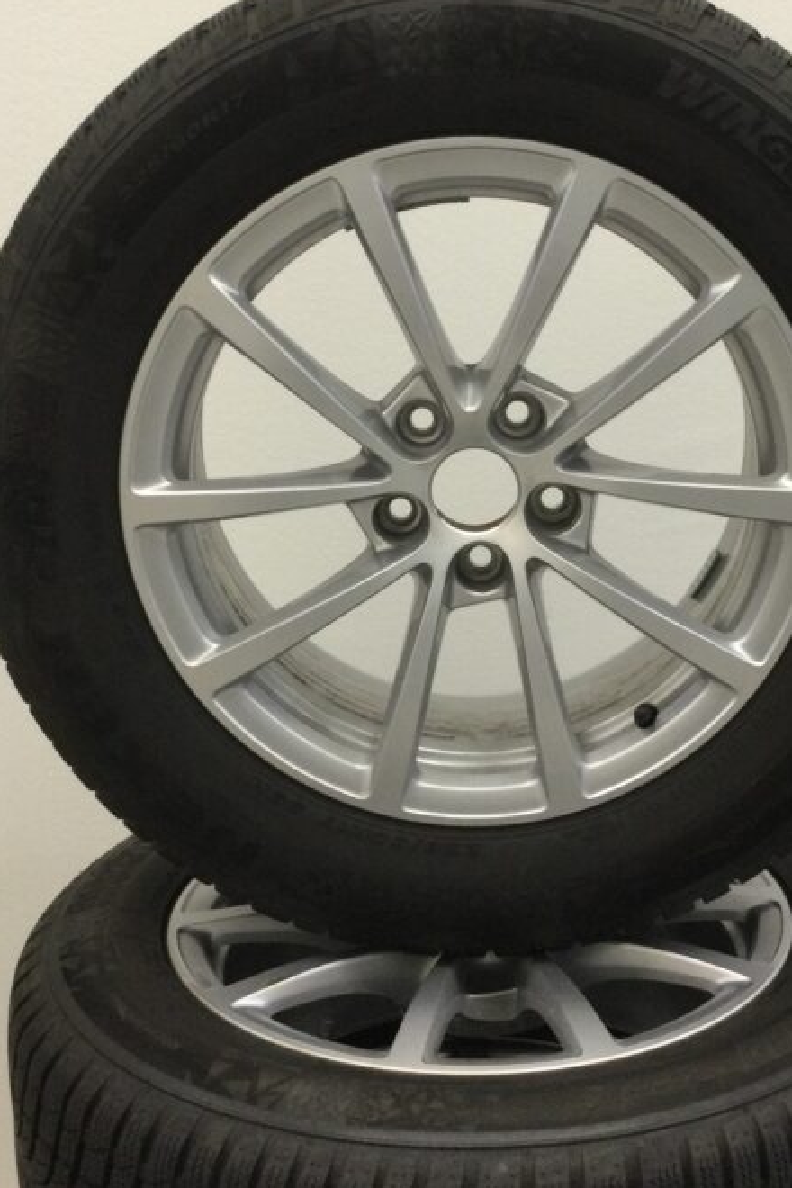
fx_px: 1650
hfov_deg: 26.9
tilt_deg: -12.1
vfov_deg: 39.5
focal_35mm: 50
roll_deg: +3.4
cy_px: 500
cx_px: 484
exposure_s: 1/33
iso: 125
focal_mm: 3.3
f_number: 2.4
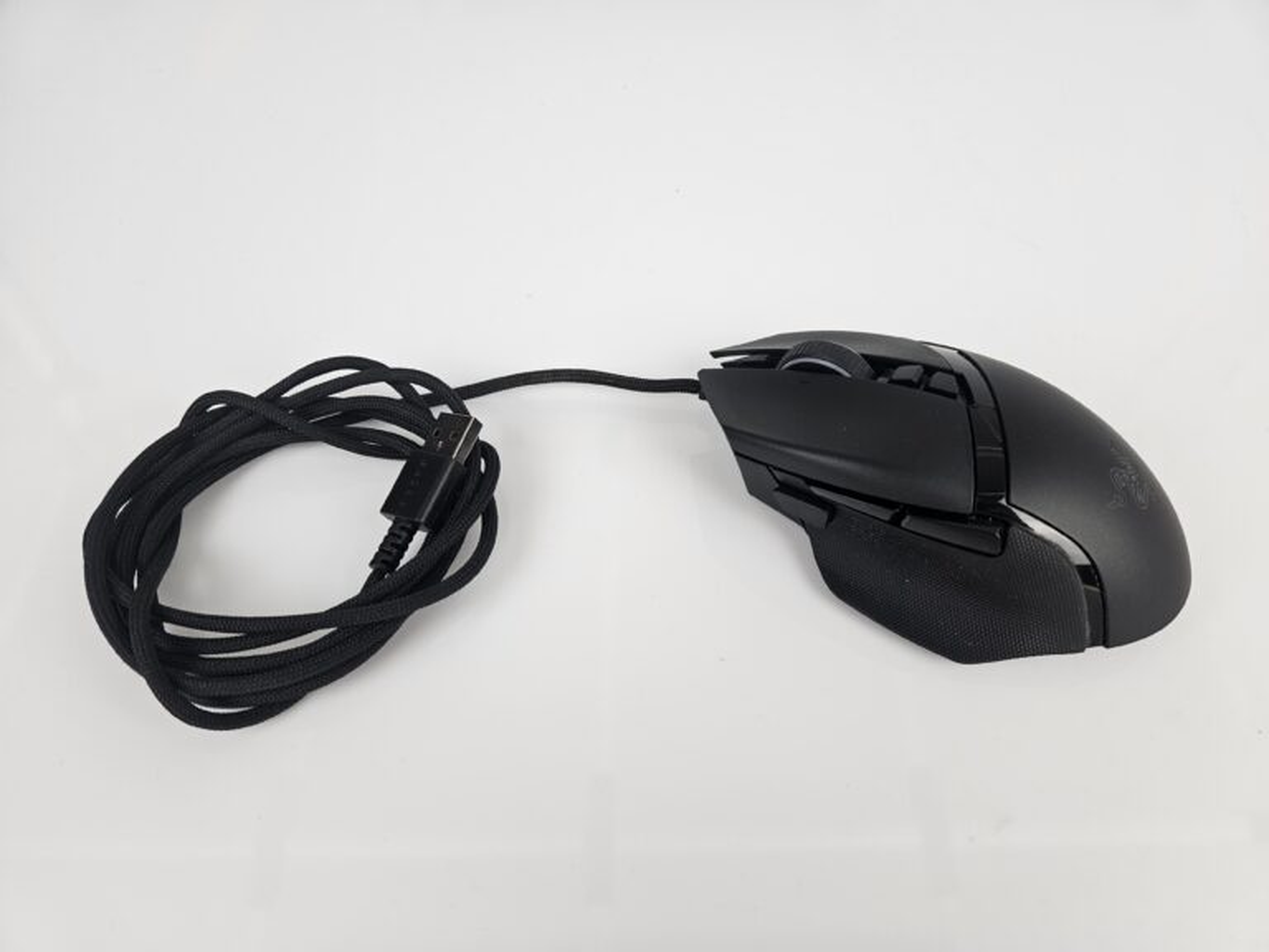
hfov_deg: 73.9
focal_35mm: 23
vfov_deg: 58.9
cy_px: 476
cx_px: 634
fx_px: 843
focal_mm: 5.4
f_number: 1.8
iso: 32
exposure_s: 1/100
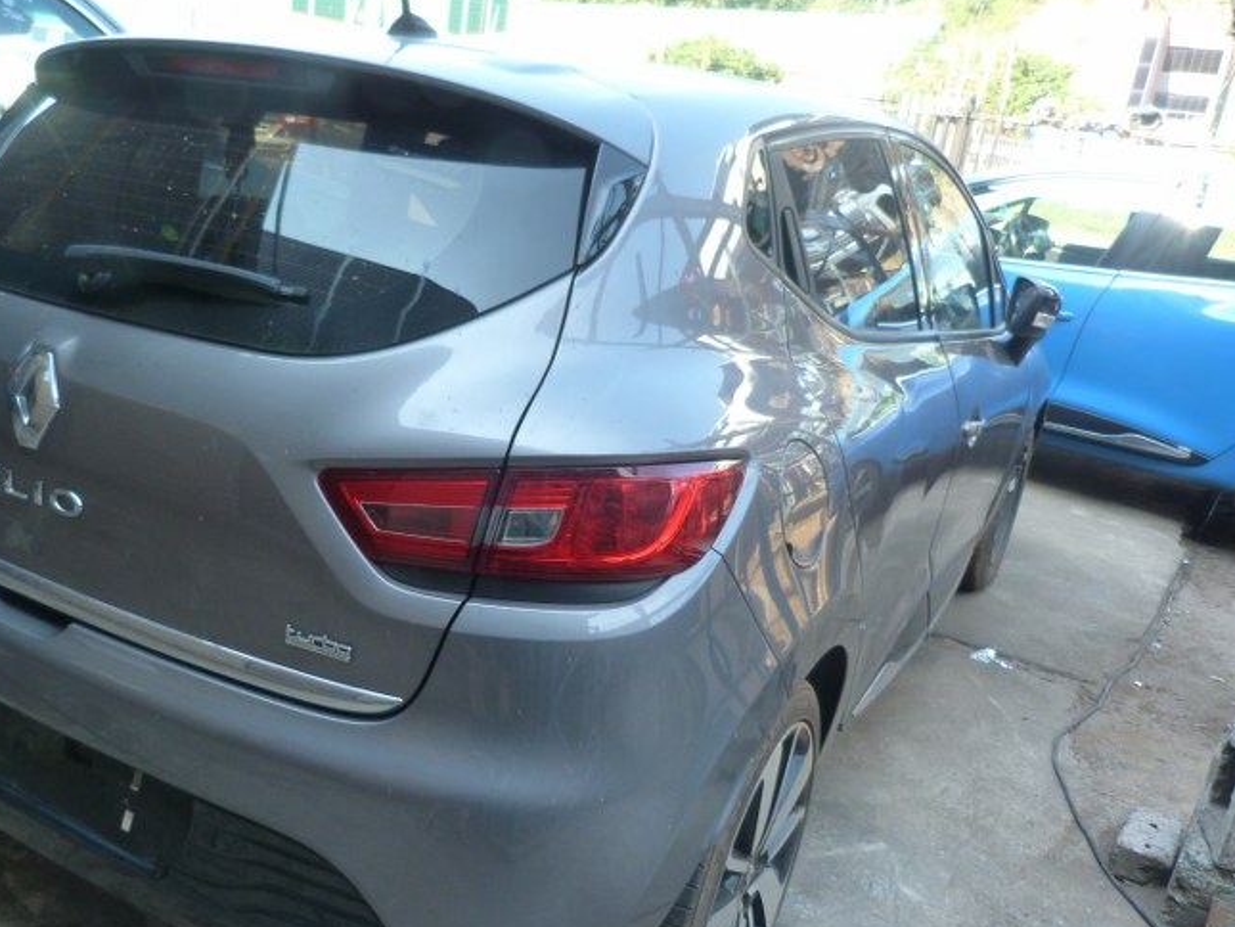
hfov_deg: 57.9
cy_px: 531
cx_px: 500
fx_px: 1106
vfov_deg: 45.3
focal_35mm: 31
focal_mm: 4.5
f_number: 2.8
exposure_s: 1/80
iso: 125
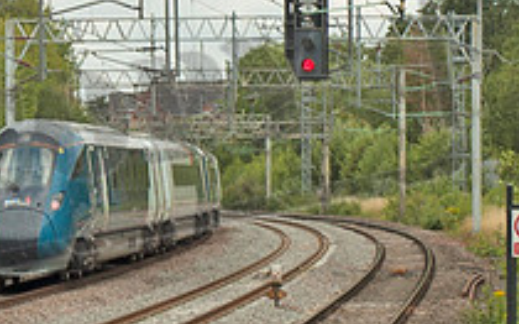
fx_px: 2262
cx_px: 109
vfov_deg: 8.2
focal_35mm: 160
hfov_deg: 13.0
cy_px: 14
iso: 200
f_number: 7.1
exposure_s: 1/200
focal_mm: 38
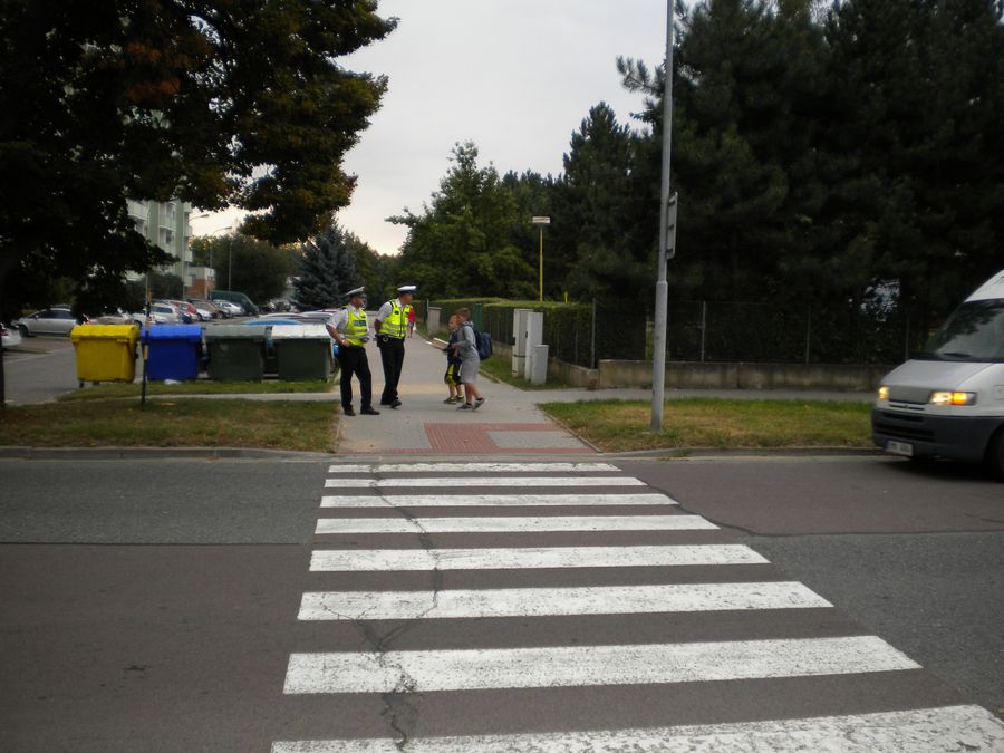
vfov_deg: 40.7
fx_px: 1015
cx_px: 502
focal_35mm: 35
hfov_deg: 52.6
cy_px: 376
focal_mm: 6.3
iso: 99
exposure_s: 1/60
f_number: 3.1
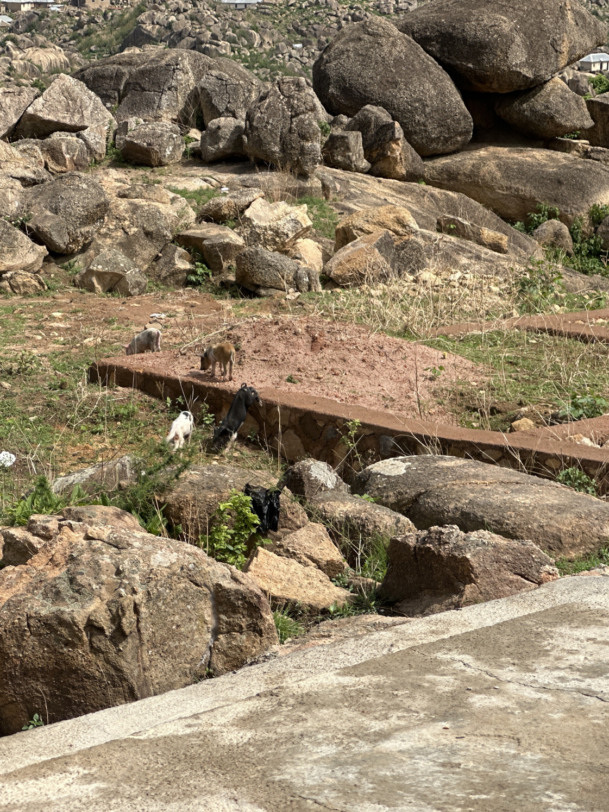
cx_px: 192
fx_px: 2416
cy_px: 406
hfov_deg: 14.3
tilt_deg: -11.1
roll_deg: +1.2
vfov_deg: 19.1
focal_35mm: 103
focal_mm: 9
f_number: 2.8
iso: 32
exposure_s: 1/669
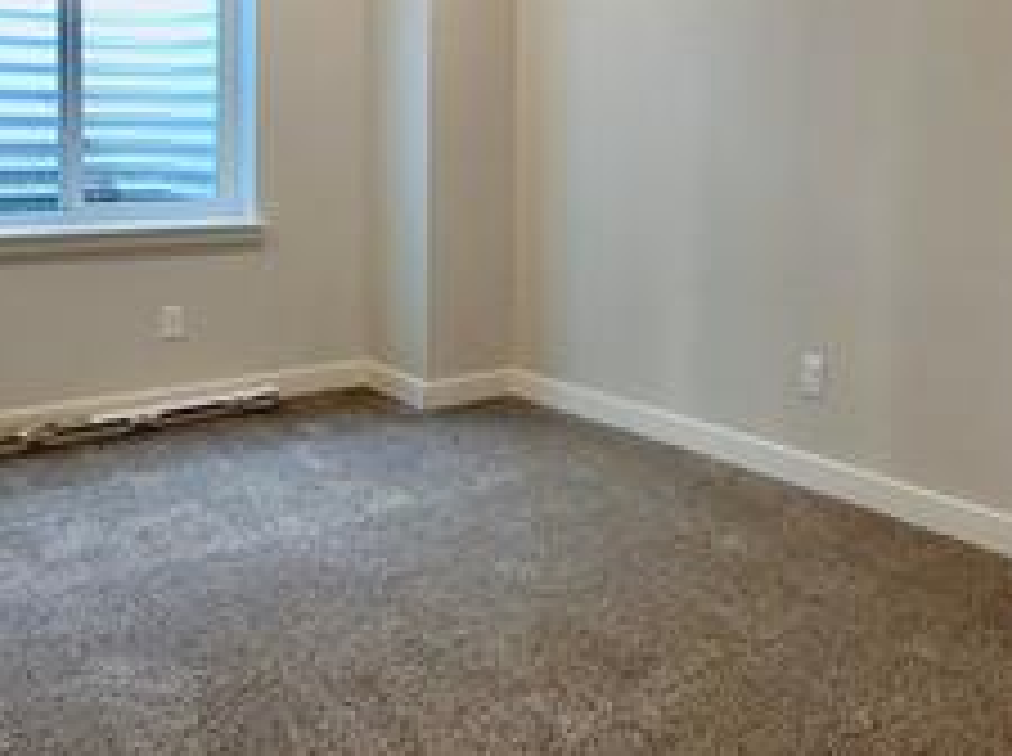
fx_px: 1080
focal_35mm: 37
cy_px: 196
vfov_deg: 37.7
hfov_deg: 49.7
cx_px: 639
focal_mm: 1.74
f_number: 2.2
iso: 80
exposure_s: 1/30
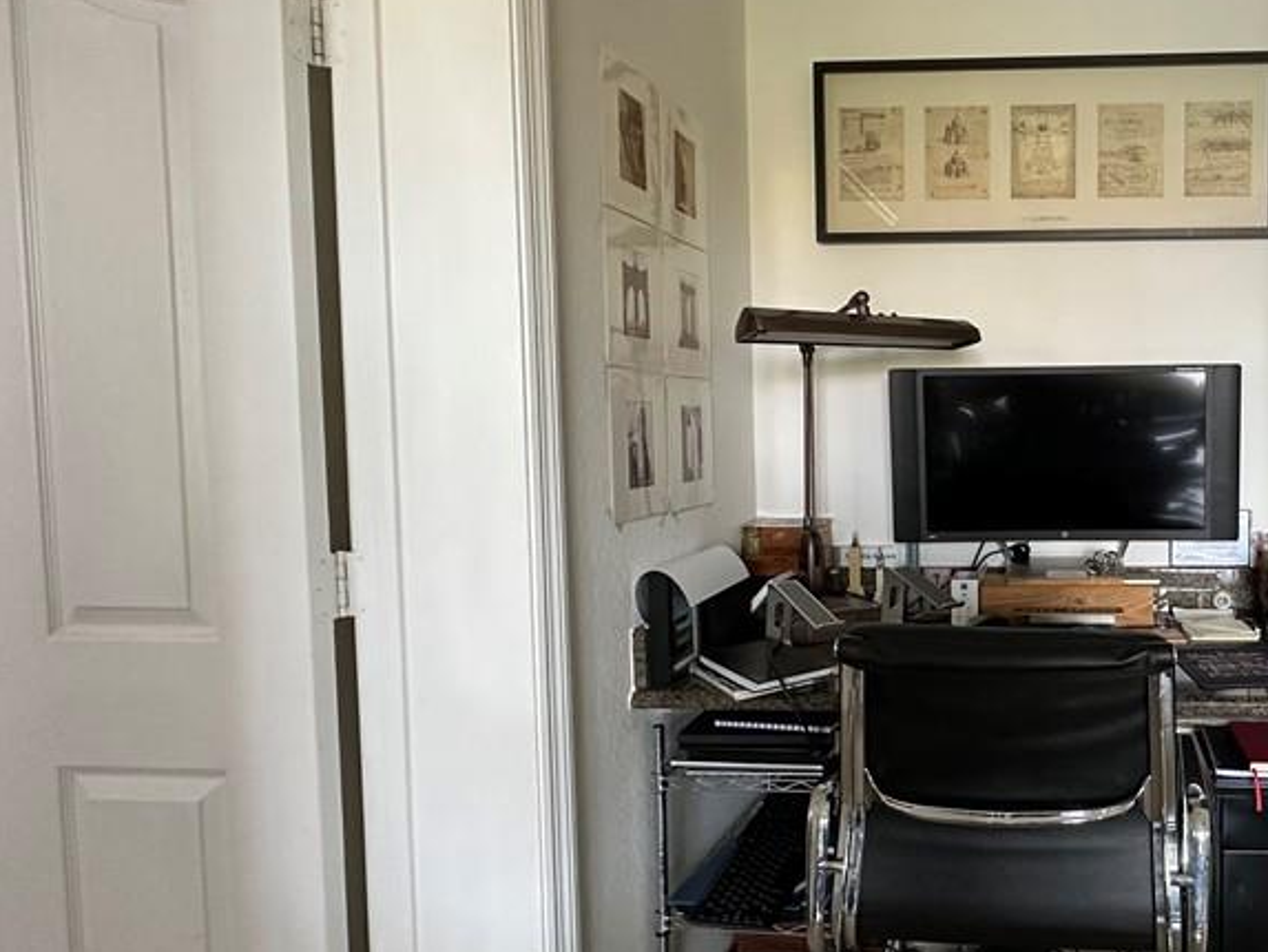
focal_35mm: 25
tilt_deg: -3.6
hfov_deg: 63.2
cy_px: 467
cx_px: 1022
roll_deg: +0.1
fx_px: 916
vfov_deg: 54.9
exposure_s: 1/60
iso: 400
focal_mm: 2.22
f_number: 2.2
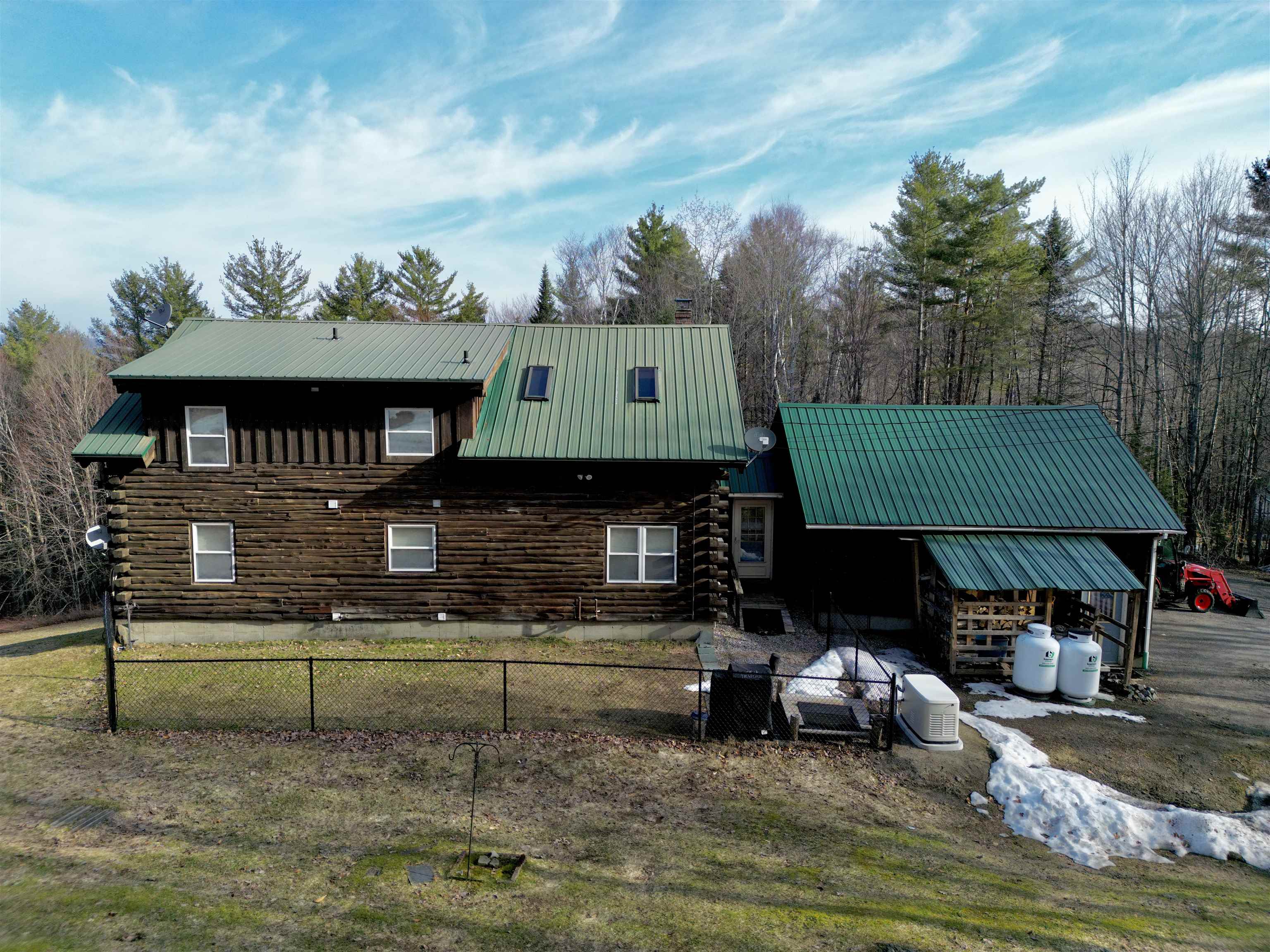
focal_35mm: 24
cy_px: 476
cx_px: 635
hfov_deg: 71.6
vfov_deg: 56.8
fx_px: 881
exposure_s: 1/1500
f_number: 1.7
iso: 140
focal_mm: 6.72
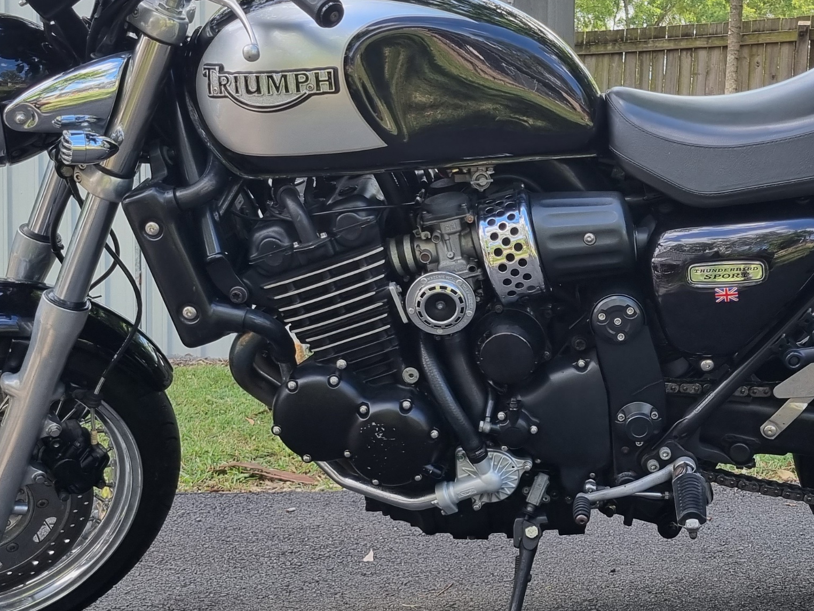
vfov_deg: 26.5
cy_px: 258
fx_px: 1293
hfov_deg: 34.5
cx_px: 568
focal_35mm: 55
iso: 50
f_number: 1.8
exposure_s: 1/625
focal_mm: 5.4
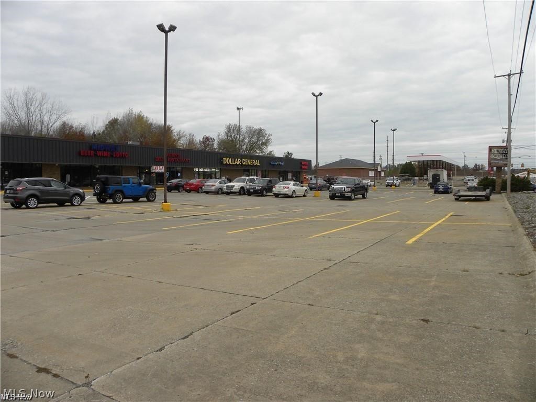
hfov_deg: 67.3
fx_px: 403
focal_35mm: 26
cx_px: 268
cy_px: 201
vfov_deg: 53.1
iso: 64
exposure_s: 1/150
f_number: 4
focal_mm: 4.6
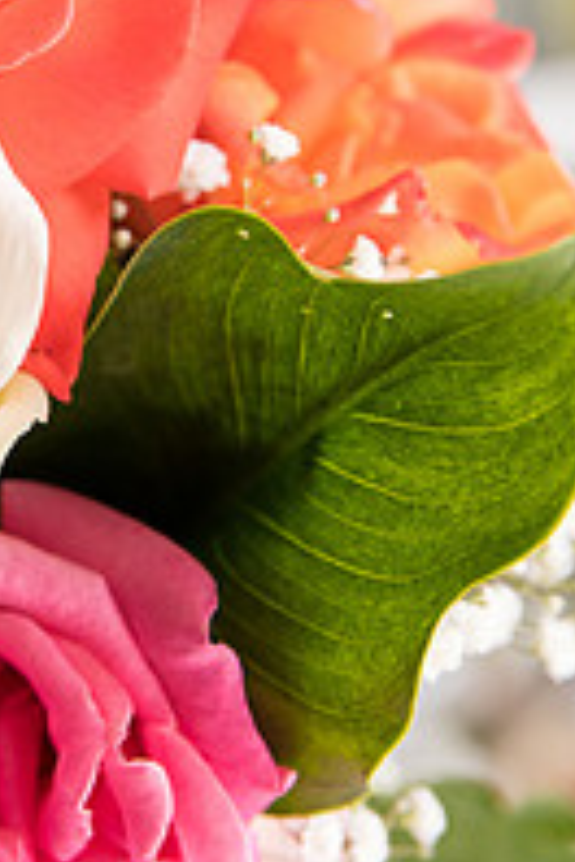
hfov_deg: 10.3
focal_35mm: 132
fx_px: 3162
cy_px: 296
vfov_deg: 15.5
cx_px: -52
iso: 400
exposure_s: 1/500
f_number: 4
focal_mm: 58
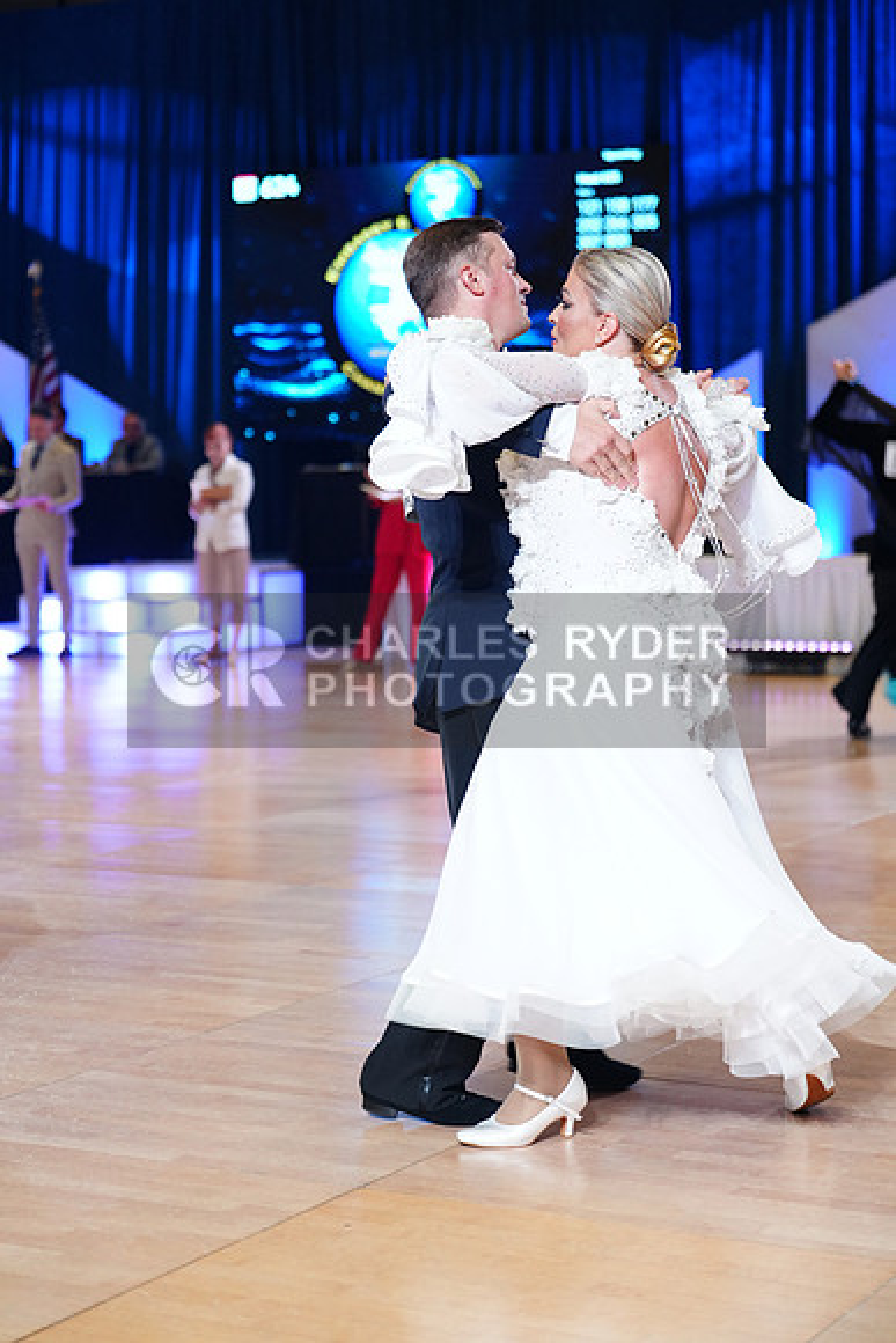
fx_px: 2612
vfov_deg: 28.8
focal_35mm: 70
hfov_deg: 19.5
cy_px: 672
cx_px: 448
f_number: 2.8
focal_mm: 70
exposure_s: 1/400
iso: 2000
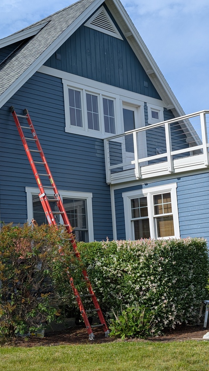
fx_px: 532
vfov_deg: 38.5
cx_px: 108
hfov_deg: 22.2
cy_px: 187
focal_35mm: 54
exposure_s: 1/1299
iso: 18
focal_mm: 6.9
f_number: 1.68
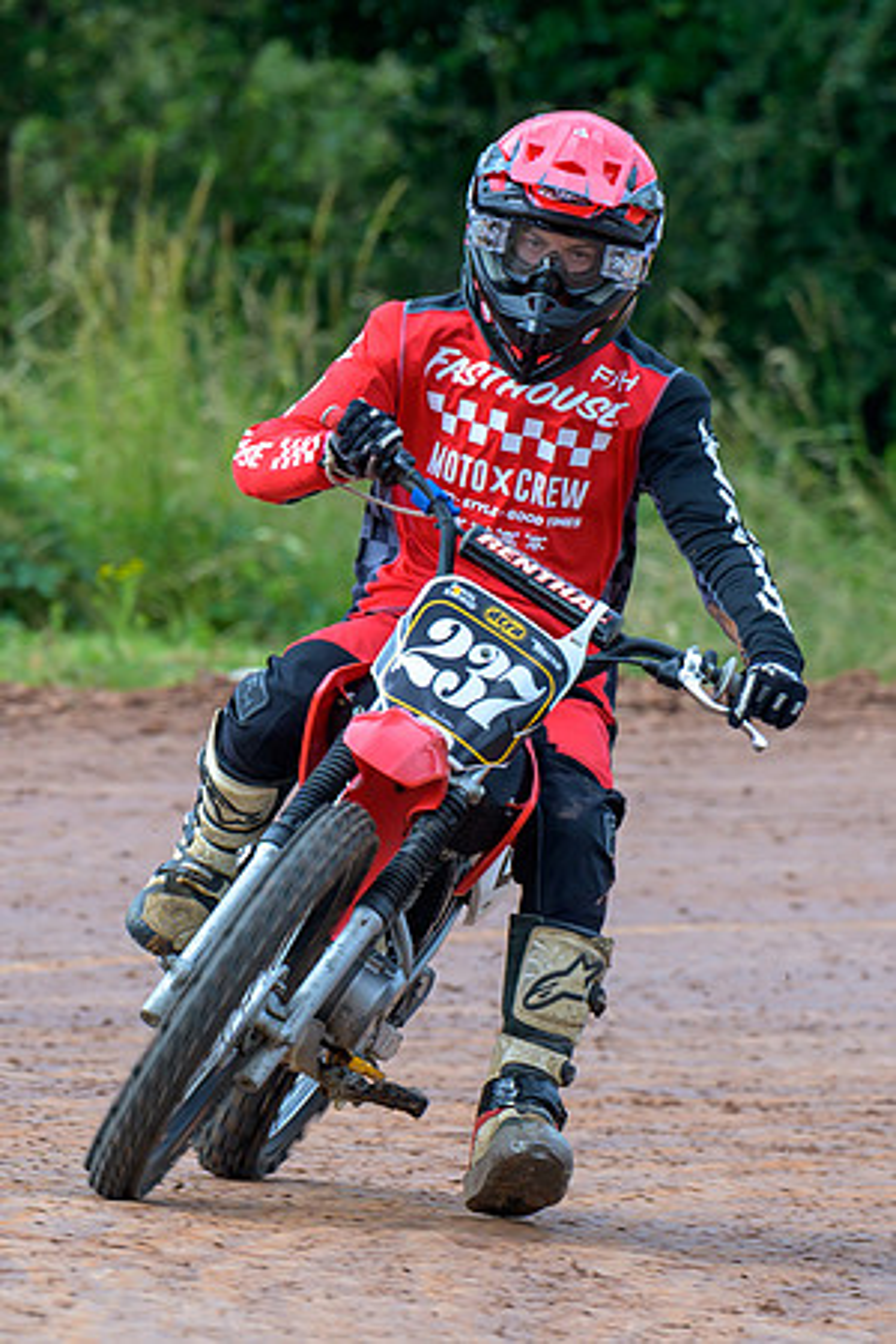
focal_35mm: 532
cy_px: 692
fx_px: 19860
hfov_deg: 2.6
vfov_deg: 3.9
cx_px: 555
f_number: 5
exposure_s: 1/320
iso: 160
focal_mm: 200
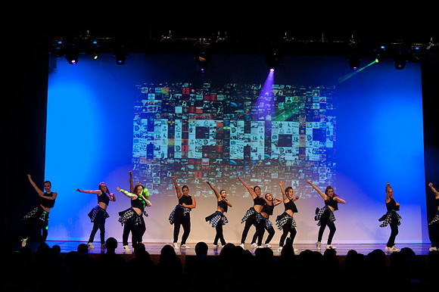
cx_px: 220
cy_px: 146
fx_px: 853
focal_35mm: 70
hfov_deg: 28.9
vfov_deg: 19.4
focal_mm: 70
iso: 3200
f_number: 4
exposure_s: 1/200
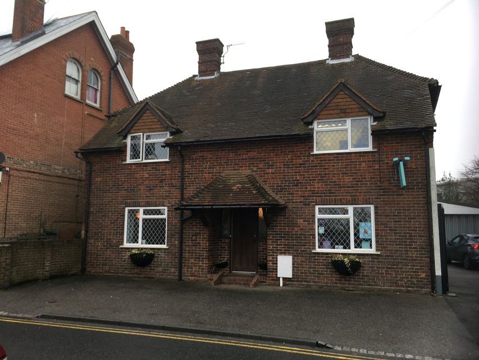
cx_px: 240
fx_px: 401
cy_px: 180
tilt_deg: +5.3
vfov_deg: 48.2
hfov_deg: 61.7
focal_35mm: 29
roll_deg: -1.9
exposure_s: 1/100
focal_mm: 4.15
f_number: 2.2
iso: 40
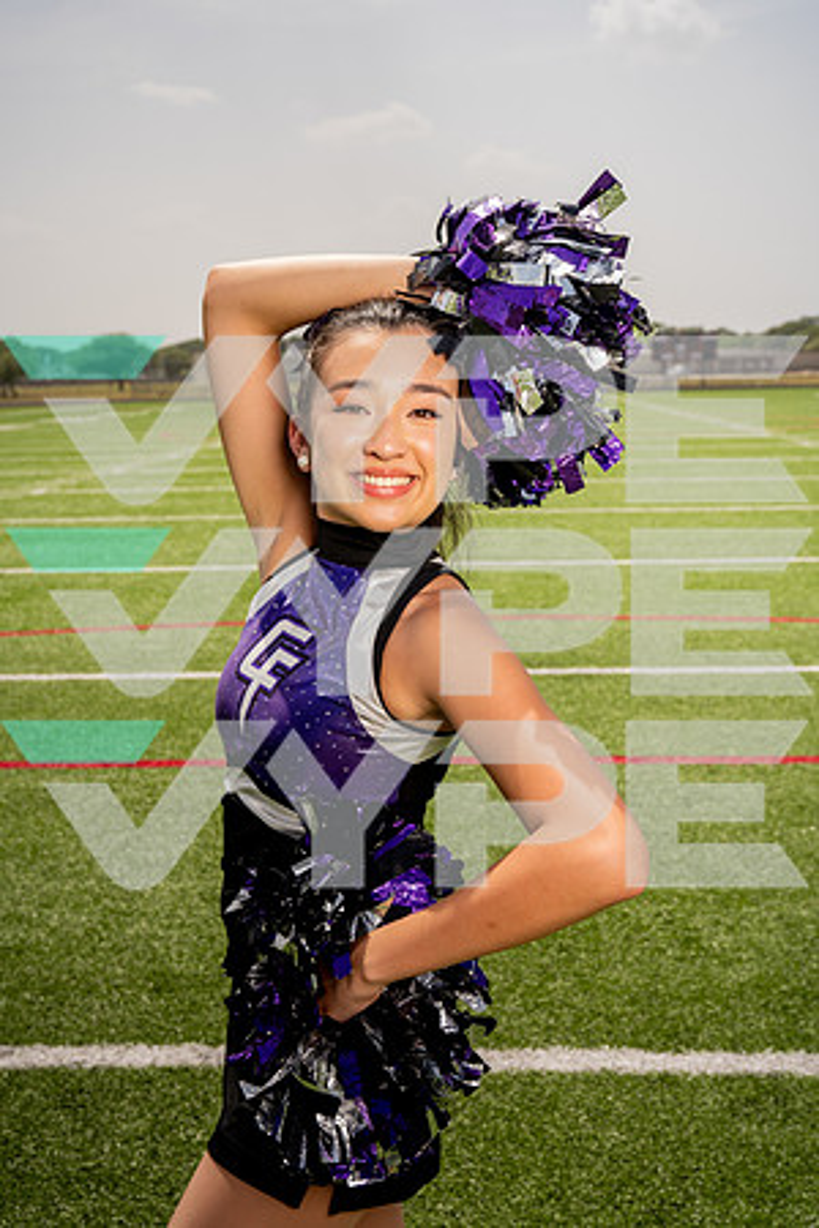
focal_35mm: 47
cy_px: 614
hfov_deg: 28.6
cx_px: 410
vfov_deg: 41.9
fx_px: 1604
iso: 50
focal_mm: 47
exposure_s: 1/250
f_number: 7.1
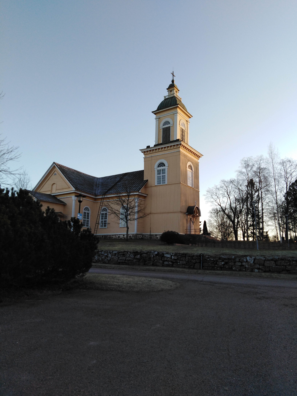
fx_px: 297
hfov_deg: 53.1
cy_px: 198
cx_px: 148
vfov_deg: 67.3
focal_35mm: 26
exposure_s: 1/203
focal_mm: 3.46
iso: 100
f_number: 2.2
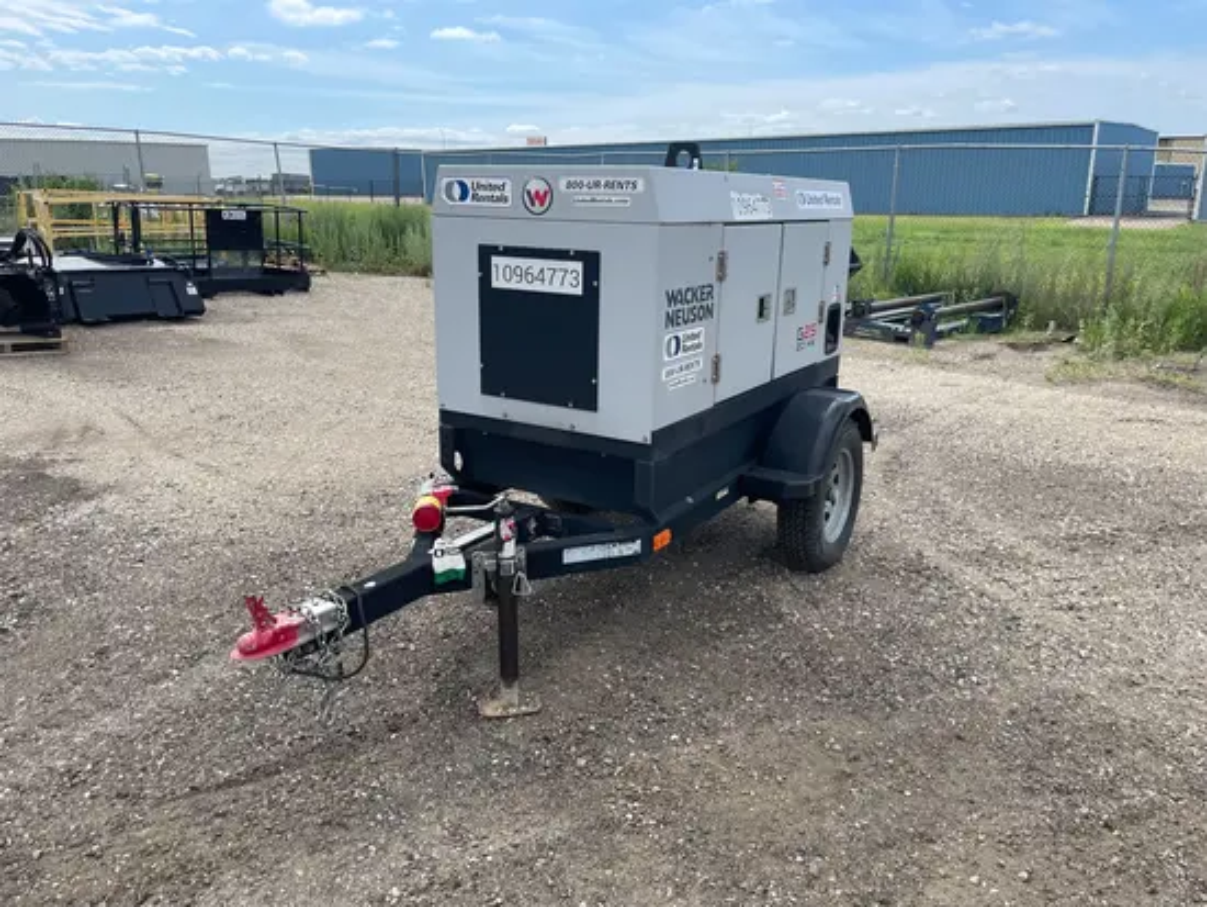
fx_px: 907
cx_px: 604
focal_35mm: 26
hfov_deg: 67.3
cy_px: 454
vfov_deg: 53.1
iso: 32
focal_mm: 4.2
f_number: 1.6
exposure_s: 1/2882
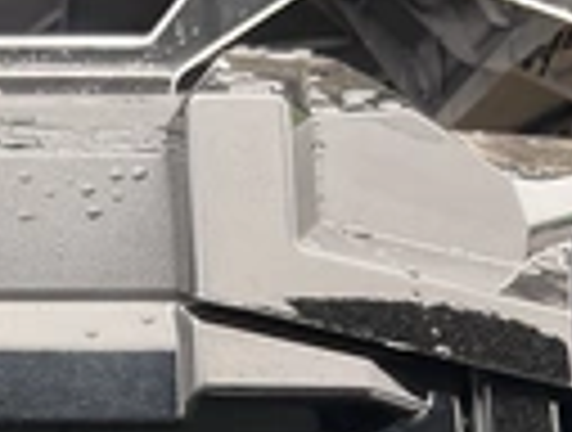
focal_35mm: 91
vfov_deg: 15.0
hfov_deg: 21.0
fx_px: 1508
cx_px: 54
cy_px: 662
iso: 32
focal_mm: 3
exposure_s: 1/122
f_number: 1.8
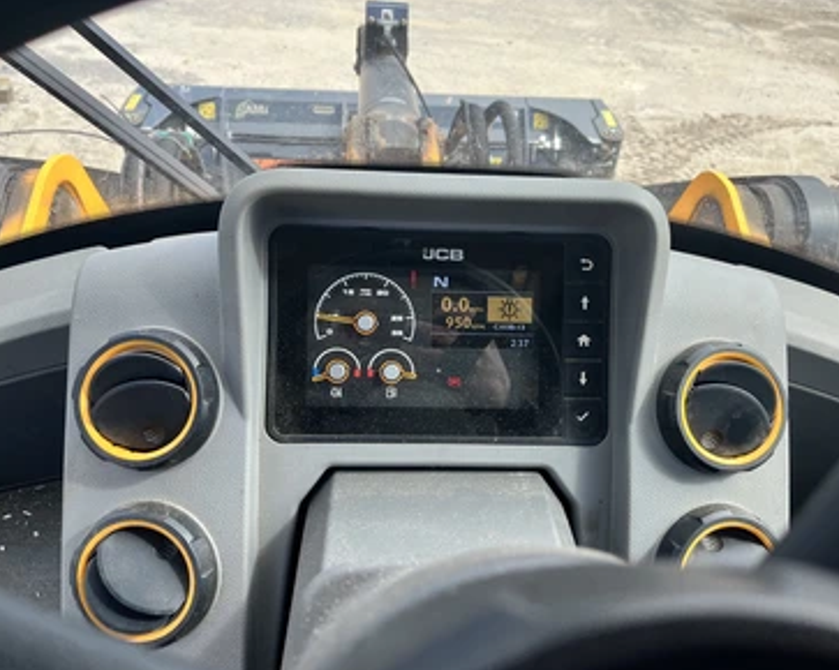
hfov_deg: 62.2
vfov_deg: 51.5
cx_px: 432
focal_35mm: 28
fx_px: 695
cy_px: 340
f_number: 1.6
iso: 50
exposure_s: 1/625
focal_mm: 5.1
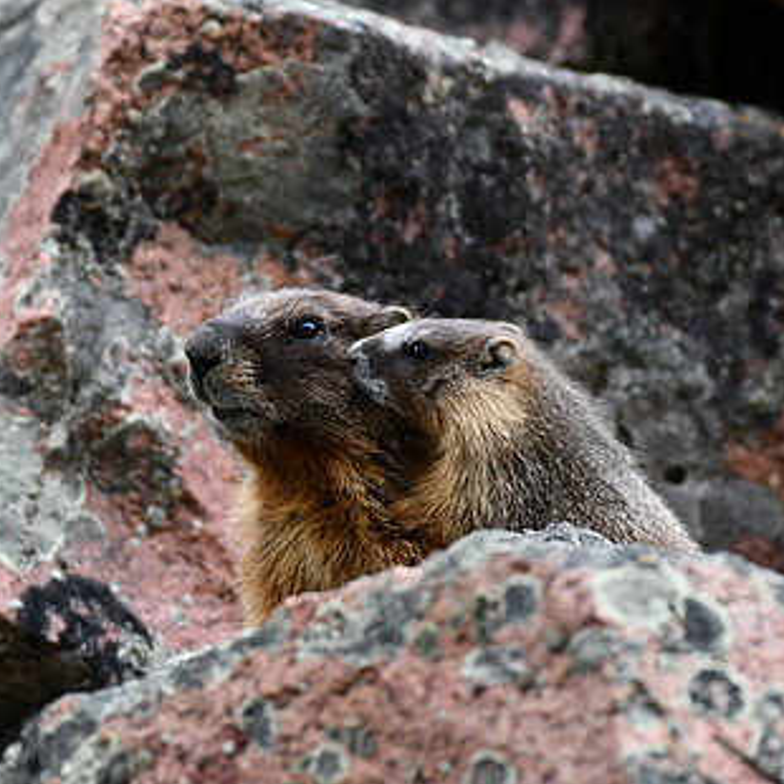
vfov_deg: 1.5
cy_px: 363
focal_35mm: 1194
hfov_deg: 1.5
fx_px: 30595
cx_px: 268
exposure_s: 1/320
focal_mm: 500
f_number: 5.6
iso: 800
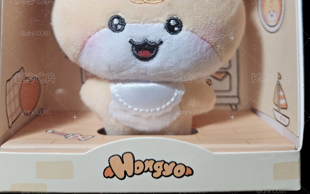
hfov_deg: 58.1
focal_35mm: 33
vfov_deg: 35.6
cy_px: 12
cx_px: 153
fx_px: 279
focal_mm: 5.4
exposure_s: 1/180
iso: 100
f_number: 1.8
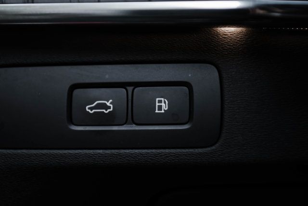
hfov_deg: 28.8
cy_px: 103
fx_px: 599
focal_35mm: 70
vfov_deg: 19.5
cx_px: 154
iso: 1250
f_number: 2.8
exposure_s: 1/200
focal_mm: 70
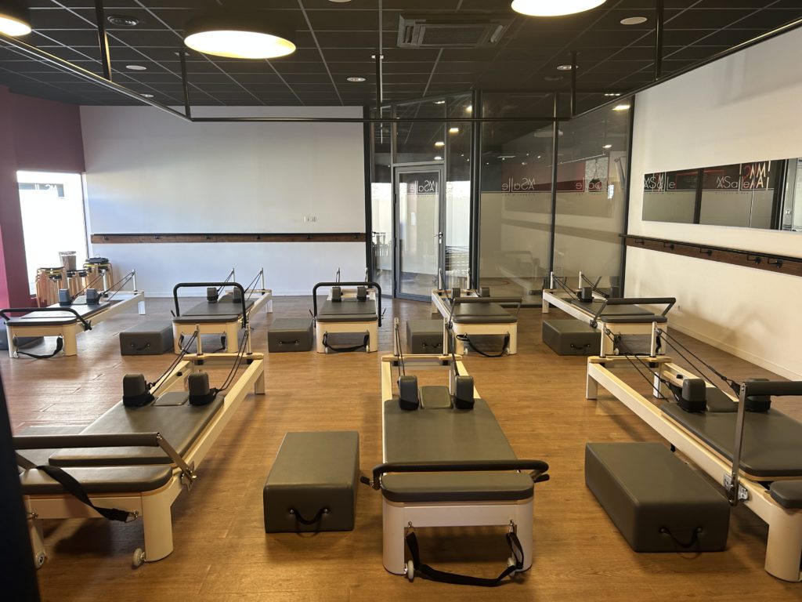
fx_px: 602
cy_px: 301
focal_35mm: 26
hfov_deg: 67.3
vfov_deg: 53.1
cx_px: 401
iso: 64
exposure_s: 1/50
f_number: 1.5
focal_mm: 5.7
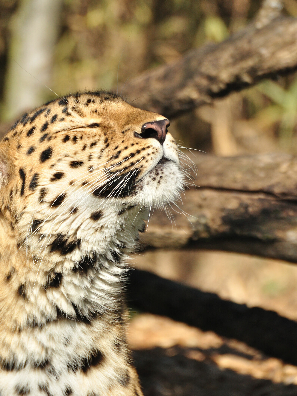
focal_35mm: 343
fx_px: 3923
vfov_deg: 5.8
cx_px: 148
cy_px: 189
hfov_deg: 4.3
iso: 200
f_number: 5.3
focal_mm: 210
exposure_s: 1/1500
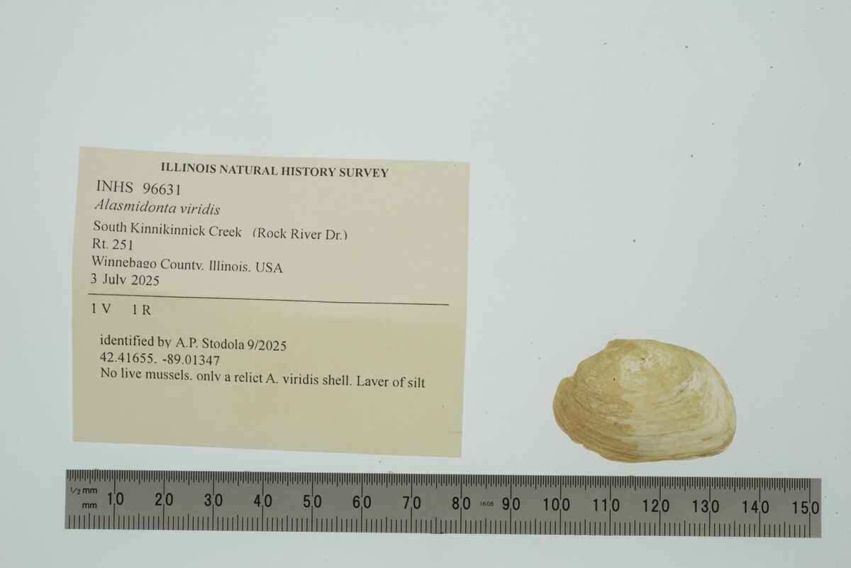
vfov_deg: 22.6
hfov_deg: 33.4
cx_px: 426
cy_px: 284
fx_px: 1419
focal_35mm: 60
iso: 100
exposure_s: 1/13
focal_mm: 60
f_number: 32
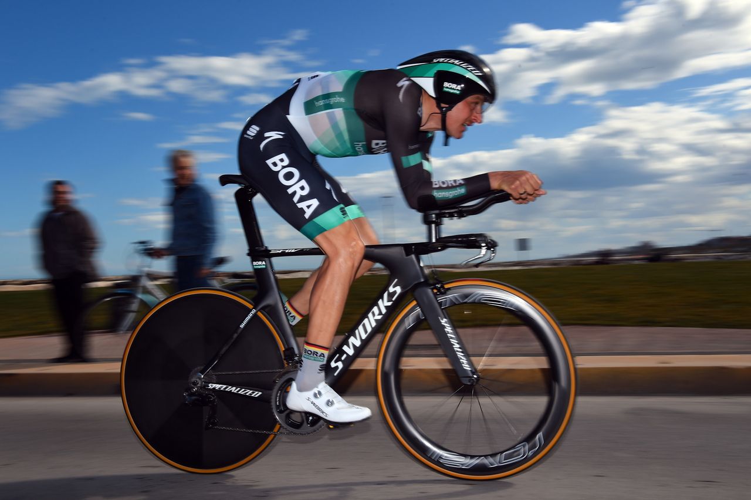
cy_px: 250
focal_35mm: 35
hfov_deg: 54.5
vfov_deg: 37.8
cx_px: 376
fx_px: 730
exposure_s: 1/200
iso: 100
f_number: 14
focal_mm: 35
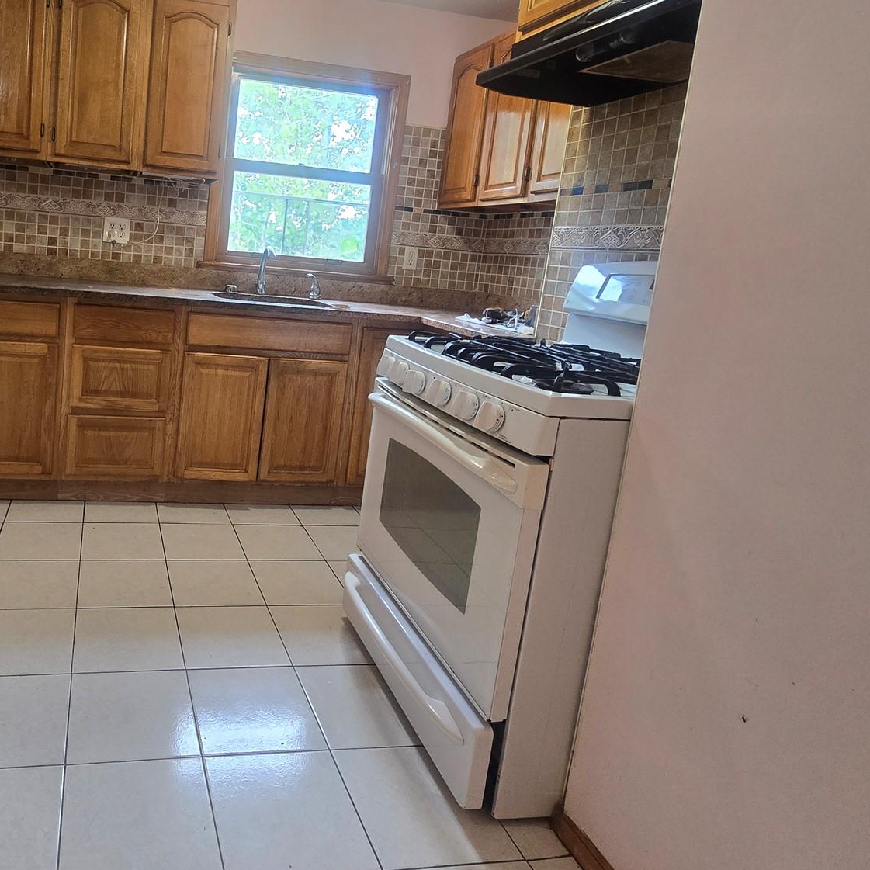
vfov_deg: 71.2
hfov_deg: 67.6
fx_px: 597
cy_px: 335
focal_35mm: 21
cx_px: 219
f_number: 2.2
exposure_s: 1/60
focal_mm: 2.2
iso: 200
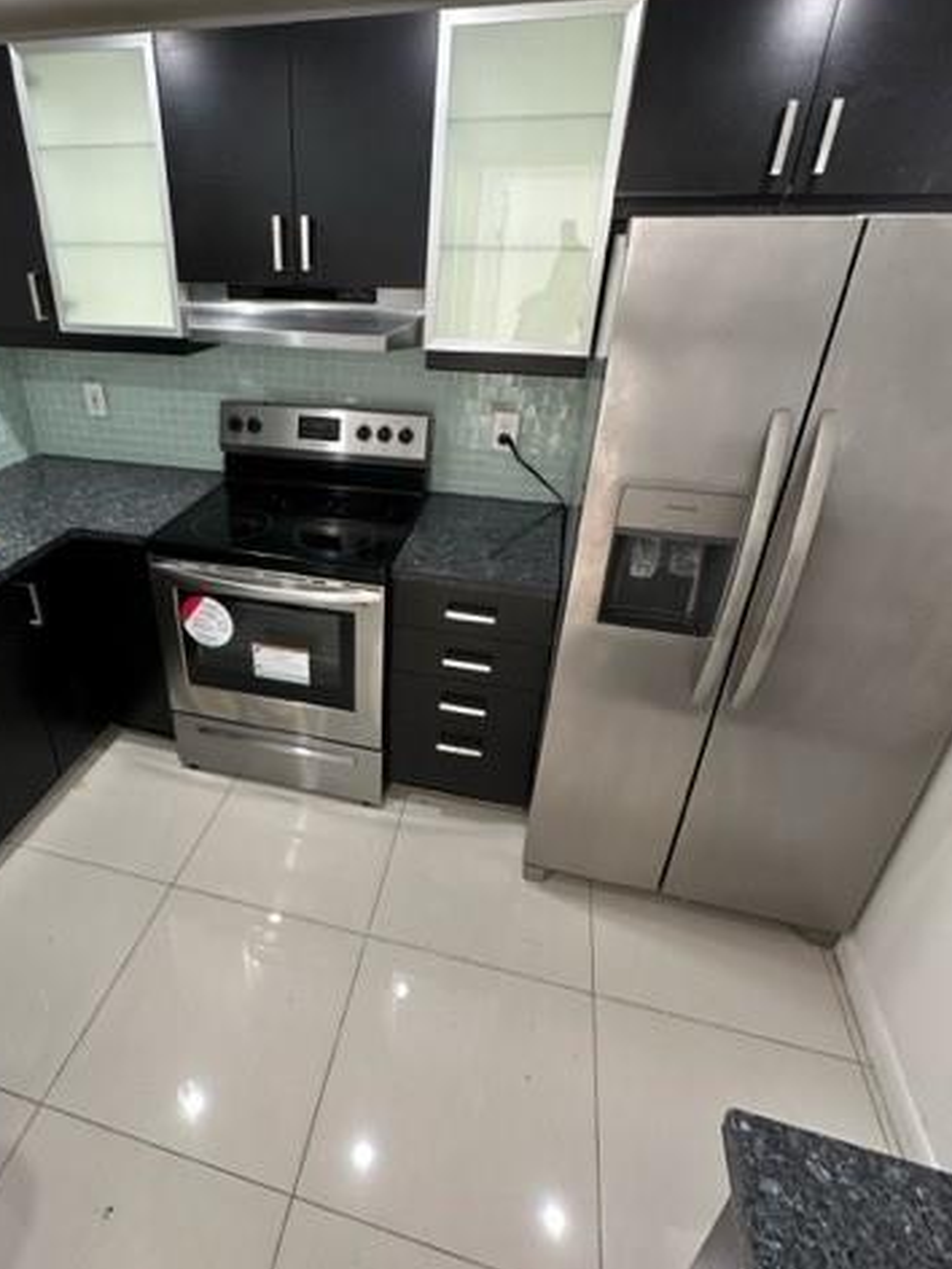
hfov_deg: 67.5
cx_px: 350
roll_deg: -0.3
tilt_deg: -27.6
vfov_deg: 84.5
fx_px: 697
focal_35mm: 19
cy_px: 581
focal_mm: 2.22
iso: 200
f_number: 2.2
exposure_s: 1/60
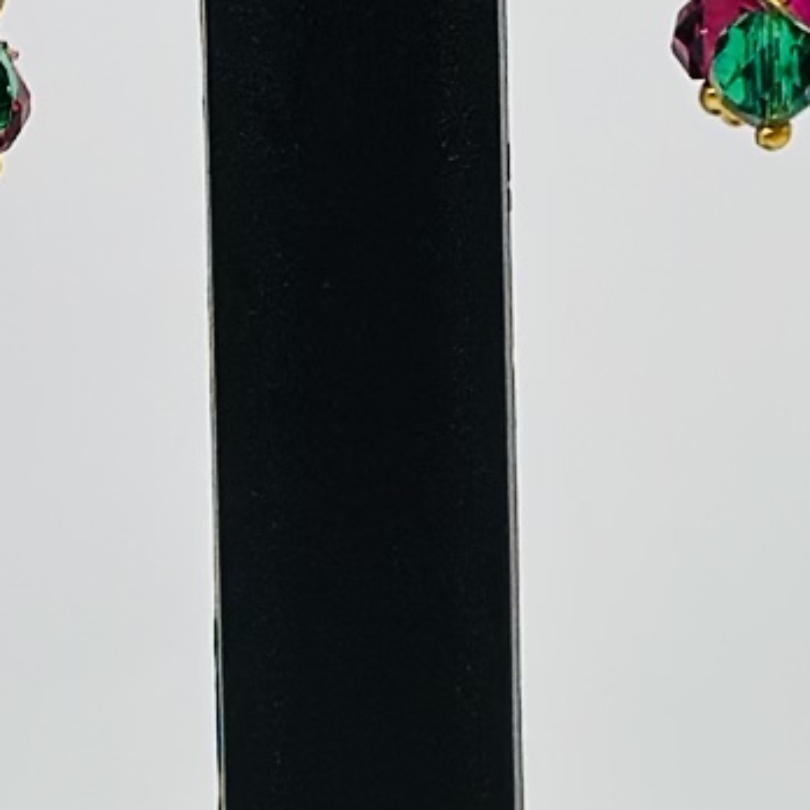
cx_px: 389
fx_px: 6513
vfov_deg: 7.1
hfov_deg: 7.1
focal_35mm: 246
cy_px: 305
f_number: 1.78
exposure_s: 1/1395
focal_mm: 6.86
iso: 80
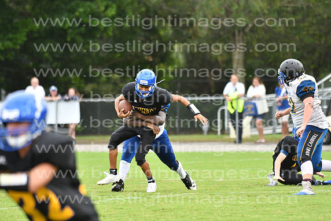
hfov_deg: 9.7
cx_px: 167
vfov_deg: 6.5
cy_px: 111
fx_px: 1959
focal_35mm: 213
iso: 800
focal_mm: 140
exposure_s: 1/1600
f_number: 3.5
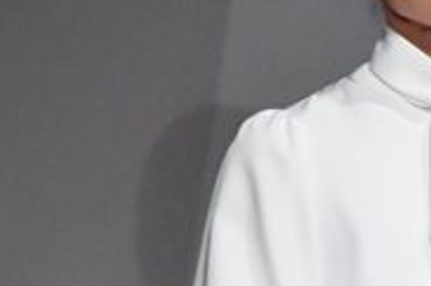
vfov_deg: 0.7
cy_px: 300
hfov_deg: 1.1
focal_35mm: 1887
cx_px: 679
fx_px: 22571
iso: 12800
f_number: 5.6
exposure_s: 1/400
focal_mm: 300
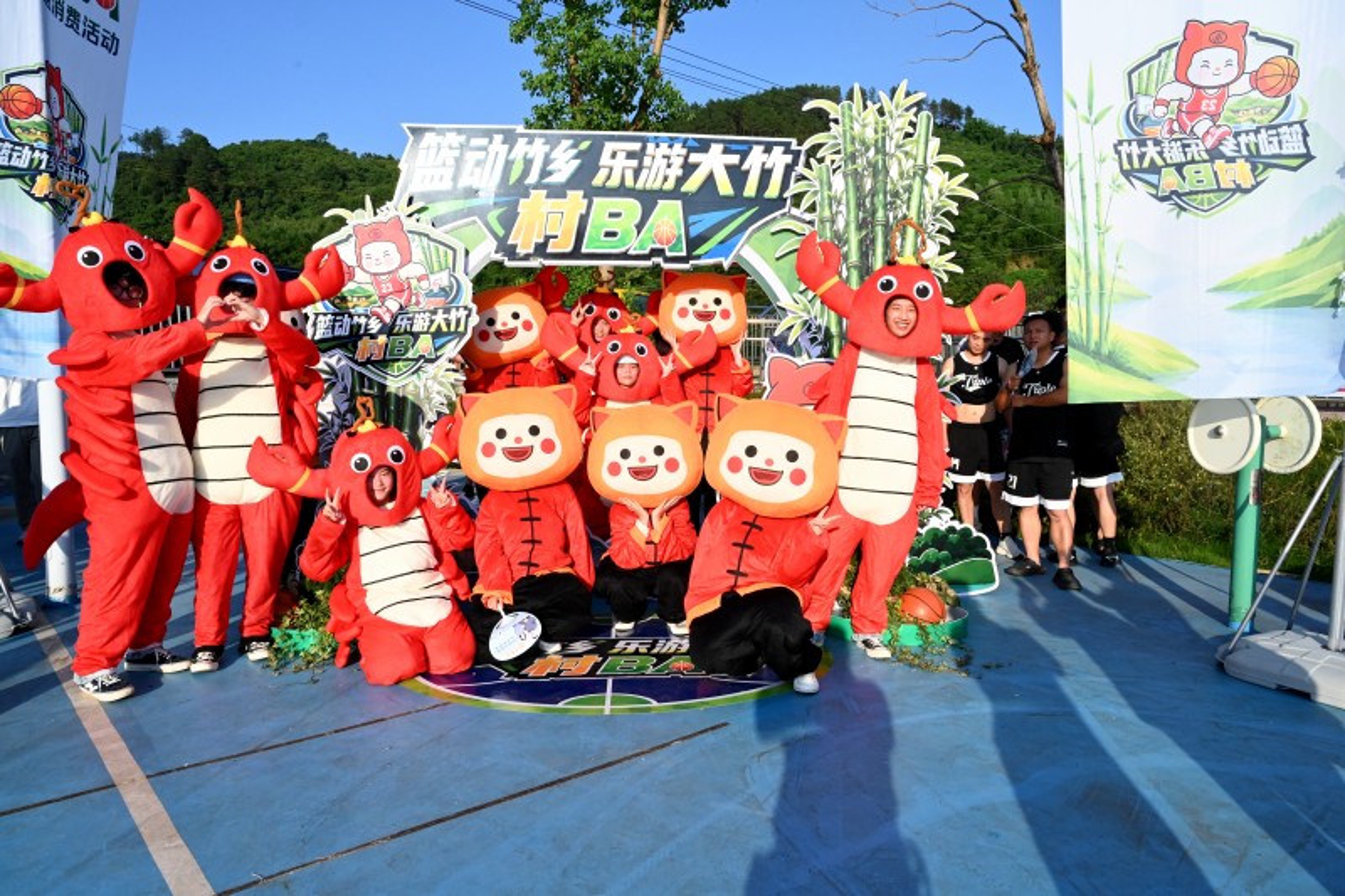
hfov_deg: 73.8
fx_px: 896
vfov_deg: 53.1
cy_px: 448
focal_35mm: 24
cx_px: 672
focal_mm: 24
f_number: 14
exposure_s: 1/800
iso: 1250
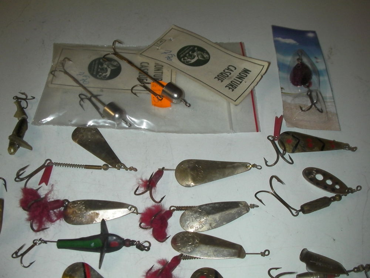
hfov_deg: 49.0
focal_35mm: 38
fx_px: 406
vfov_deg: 37.7
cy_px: 139
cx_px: 185
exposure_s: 1/30
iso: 200
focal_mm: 6.3
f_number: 5.6
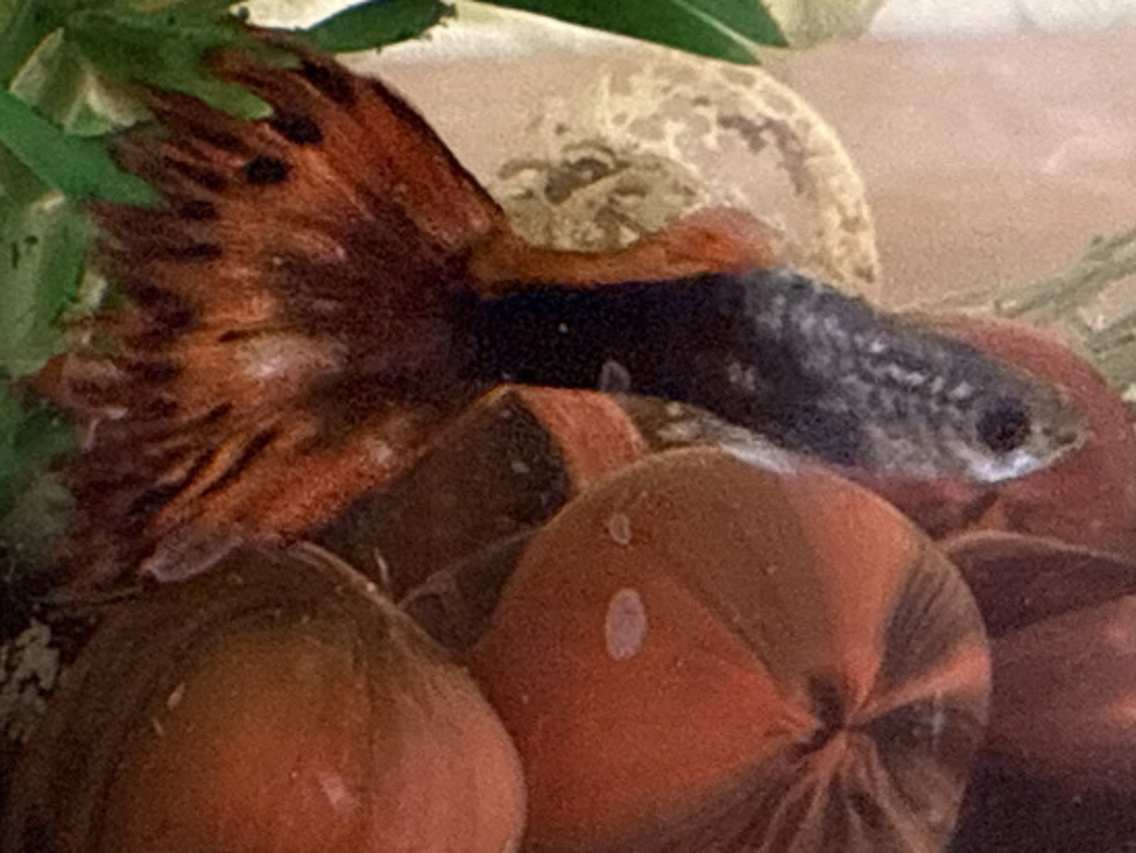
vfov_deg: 15.6
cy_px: -199
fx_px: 2987
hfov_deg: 19.9
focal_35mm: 91
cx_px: -317
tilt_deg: -8.7
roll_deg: -1.6
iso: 320
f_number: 2.2
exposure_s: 1/74
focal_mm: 2.22
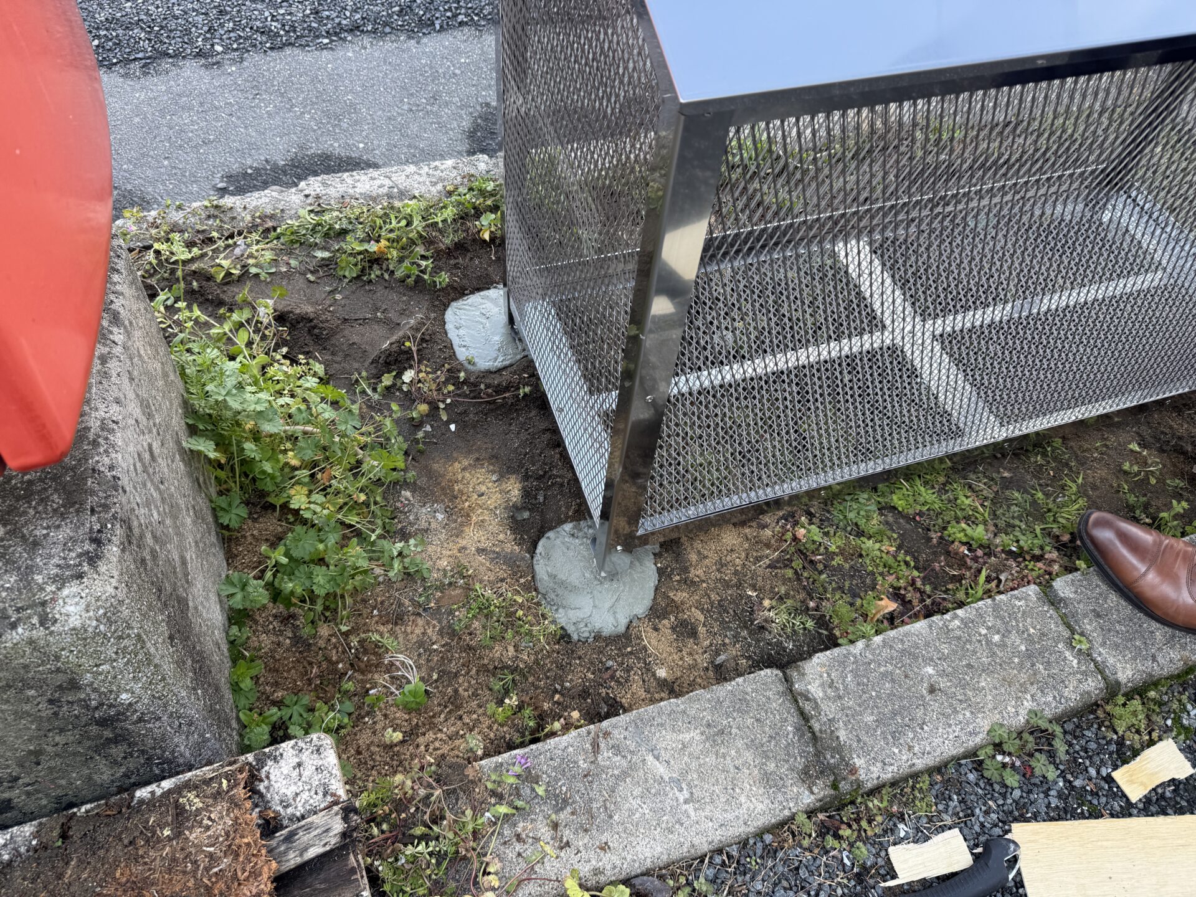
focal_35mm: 24
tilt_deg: -57.0
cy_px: 448
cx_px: 598
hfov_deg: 71.6
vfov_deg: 56.8
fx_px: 829
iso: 80
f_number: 1.78
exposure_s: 1/351
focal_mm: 6.76
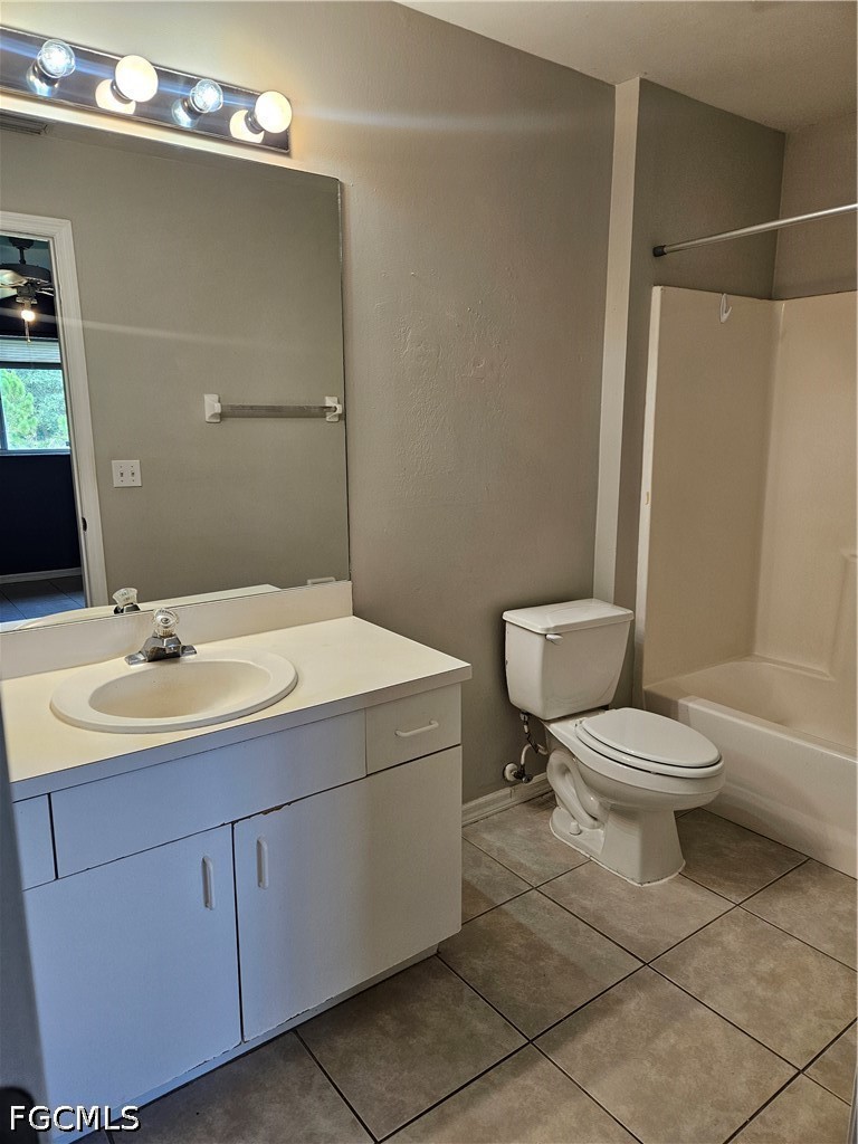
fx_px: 760
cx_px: 429
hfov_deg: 58.9
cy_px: 572
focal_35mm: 23
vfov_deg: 73.9
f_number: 1.8
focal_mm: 5.4
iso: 125
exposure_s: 1/120
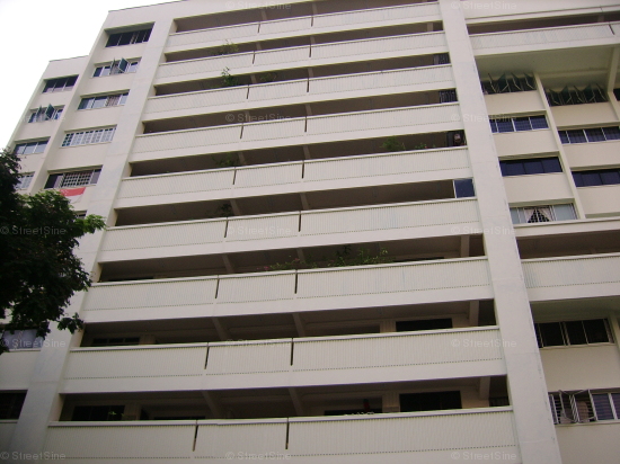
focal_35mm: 35
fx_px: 627
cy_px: 232
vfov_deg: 40.7
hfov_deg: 52.6
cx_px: 310
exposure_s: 1/648
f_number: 2.8
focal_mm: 5.95
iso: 50
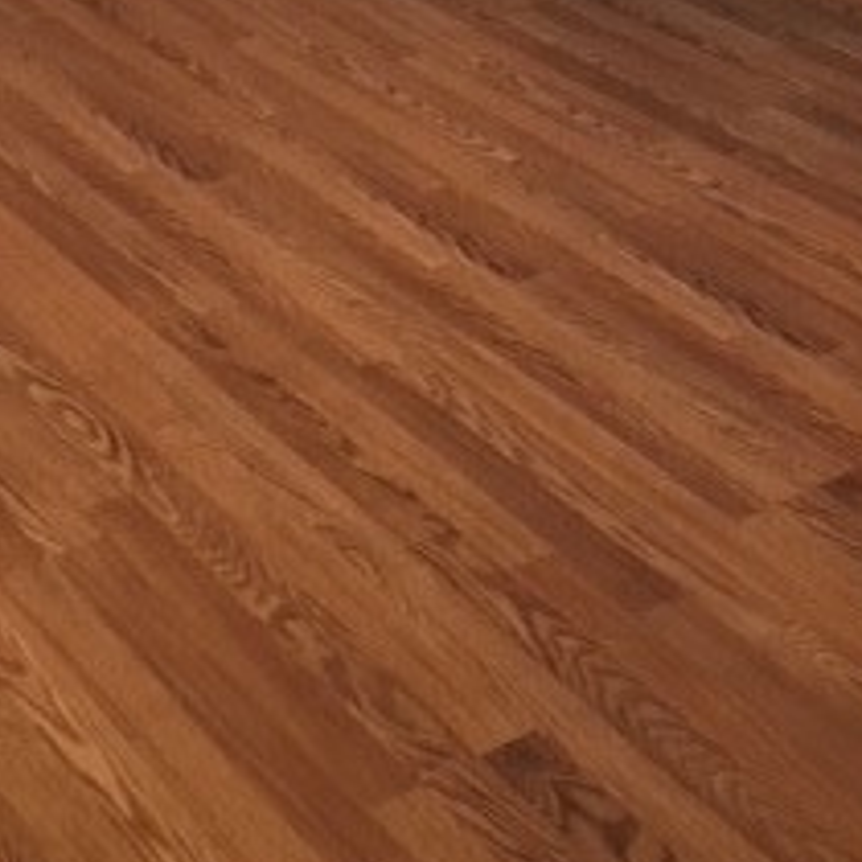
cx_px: 390
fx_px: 2198
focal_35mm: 78
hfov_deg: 22.2
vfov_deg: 20.0
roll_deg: -0.1
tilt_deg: -10.0
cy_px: -324
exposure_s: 1/4
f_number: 2.2
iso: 64
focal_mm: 4.15
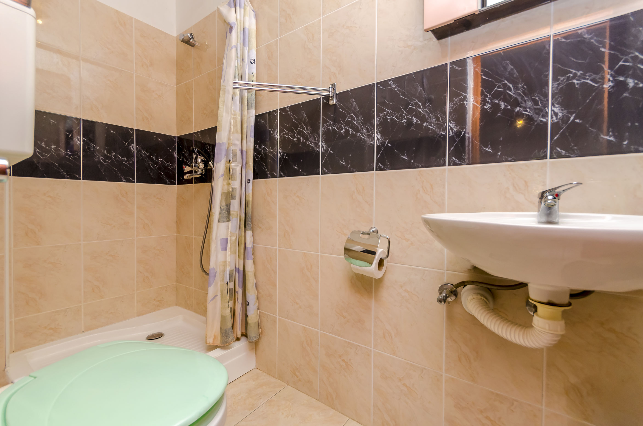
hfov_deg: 100.5
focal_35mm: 15
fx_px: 267
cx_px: 322
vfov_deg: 77.1
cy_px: 213
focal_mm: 10
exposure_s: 1/100
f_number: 8
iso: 250
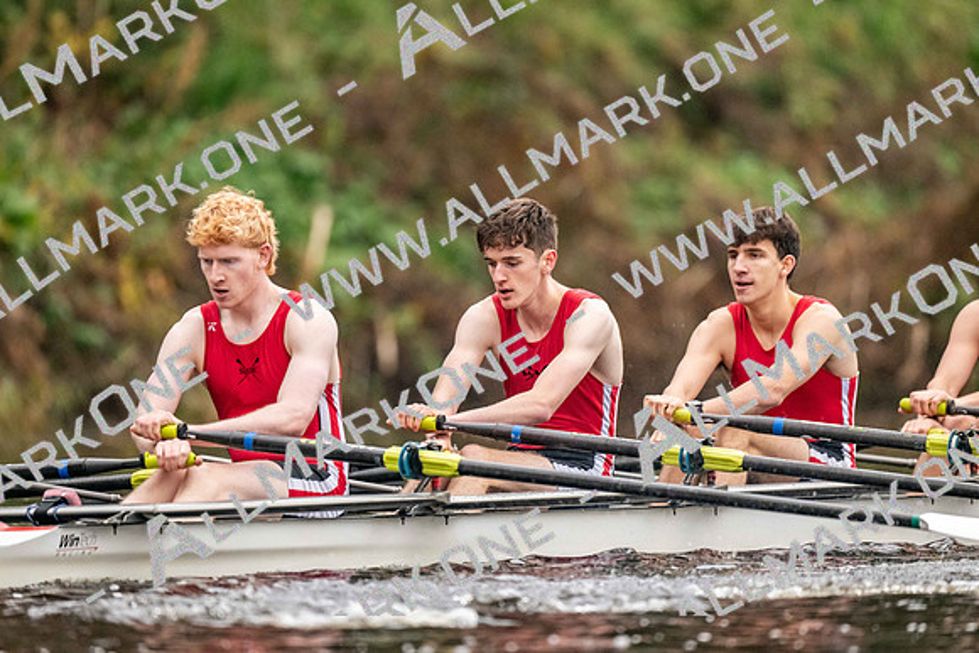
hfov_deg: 3.4
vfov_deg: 2.3
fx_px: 16320
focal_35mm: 600
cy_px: 326
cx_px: 490
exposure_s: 1/2500
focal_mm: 600
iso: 4000
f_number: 4
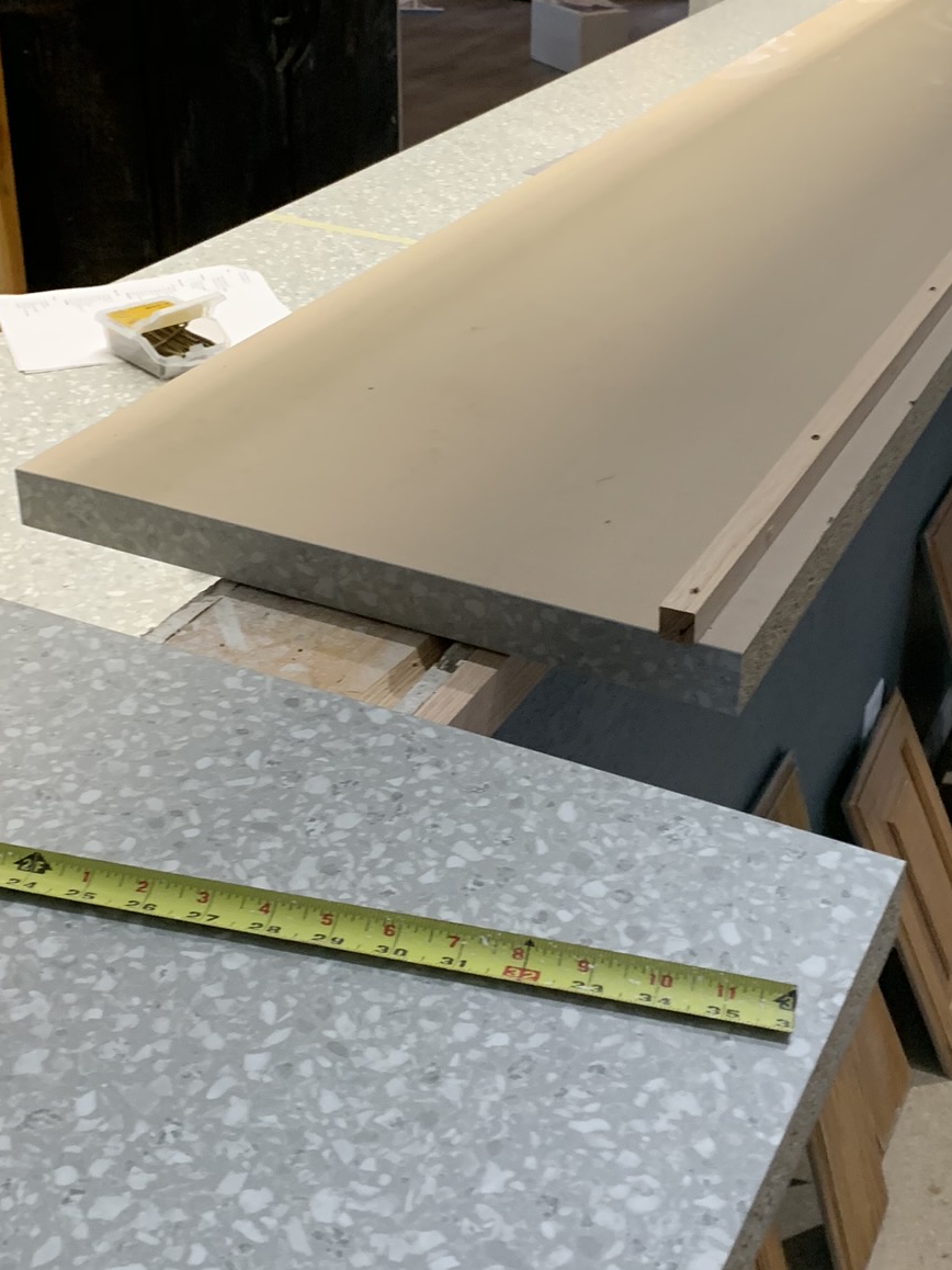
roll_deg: -2.5
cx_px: 607
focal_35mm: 46
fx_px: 1687
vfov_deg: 41.1
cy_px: 528
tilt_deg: -26.2
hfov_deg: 31.3
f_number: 1.8
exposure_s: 1/60
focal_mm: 4.25
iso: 200
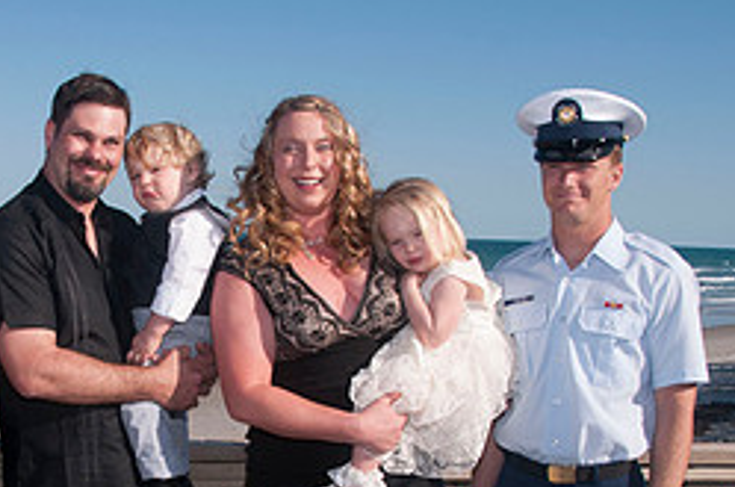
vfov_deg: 21.1
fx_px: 1284
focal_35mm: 63
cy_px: 412
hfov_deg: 31.4
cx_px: 180
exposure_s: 1/250
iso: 100
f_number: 11
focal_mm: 18
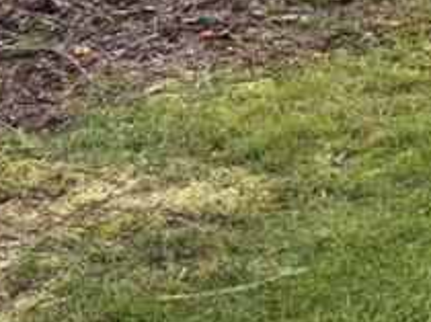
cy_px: -443
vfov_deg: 10.2
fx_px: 1579
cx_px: 790
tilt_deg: +8.4
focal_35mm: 127
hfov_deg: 13.8
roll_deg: -1.0
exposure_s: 1/489
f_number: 1.6
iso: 32
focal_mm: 5.96
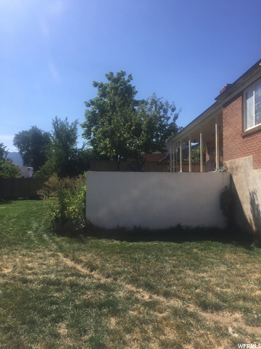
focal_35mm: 29
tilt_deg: +3.9
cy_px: 174
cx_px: 130
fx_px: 292
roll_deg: -0.5
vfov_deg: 61.7
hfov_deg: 48.2
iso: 32
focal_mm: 4.15
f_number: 2.2
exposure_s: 1/1980
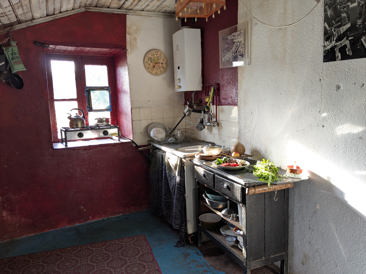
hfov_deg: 65.3
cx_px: 183
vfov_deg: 51.4
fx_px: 285
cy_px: 137
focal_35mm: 27
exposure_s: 1/99.9
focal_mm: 4.38
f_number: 1.73
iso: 85
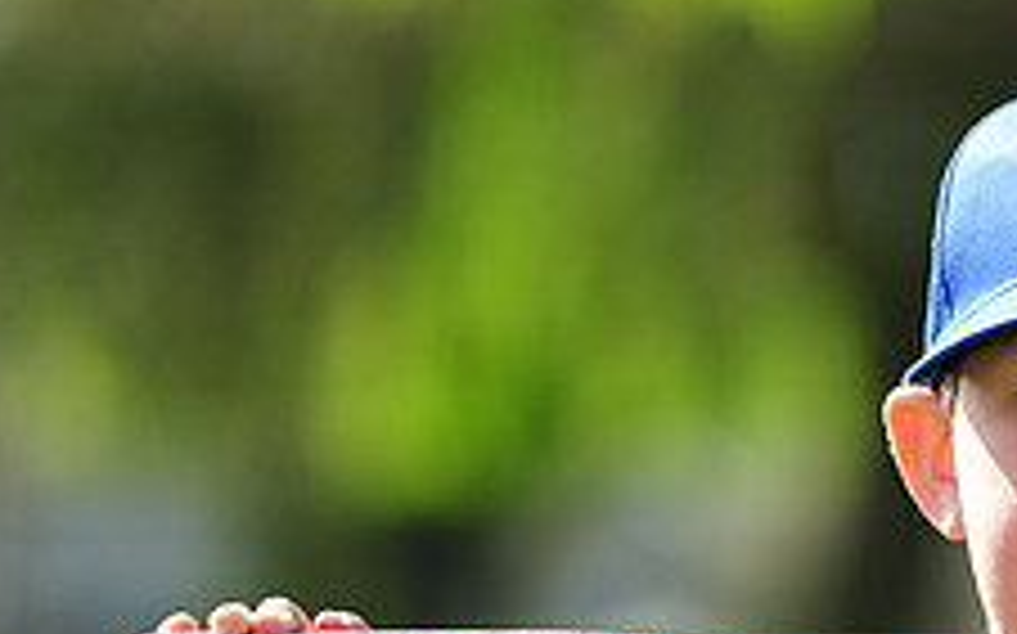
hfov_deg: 4.0
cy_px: 692
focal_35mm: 522
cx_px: 1044
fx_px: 14461
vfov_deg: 2.5
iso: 200
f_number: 4.5
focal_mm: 200
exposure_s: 1/640
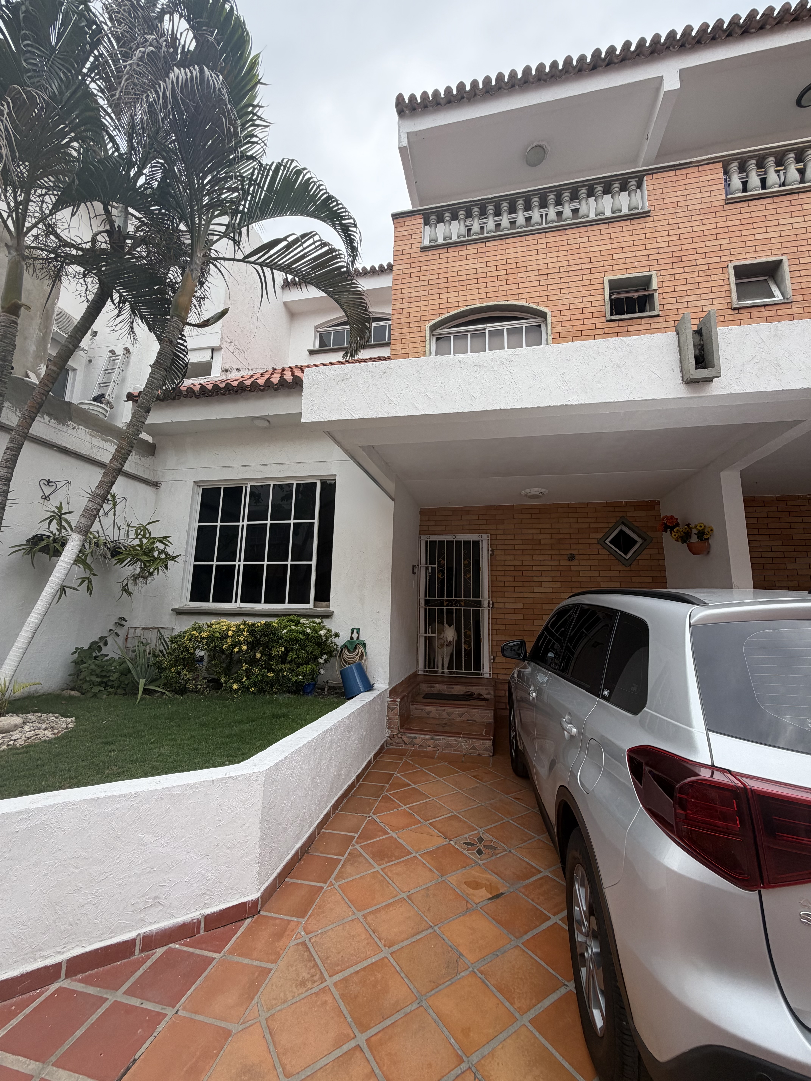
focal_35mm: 14
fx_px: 437
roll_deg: -0.9
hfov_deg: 85.7
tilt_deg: +9.9
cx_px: 406
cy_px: 540
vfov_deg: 102.1
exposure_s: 1/502
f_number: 2.2
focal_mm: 2.22
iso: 50
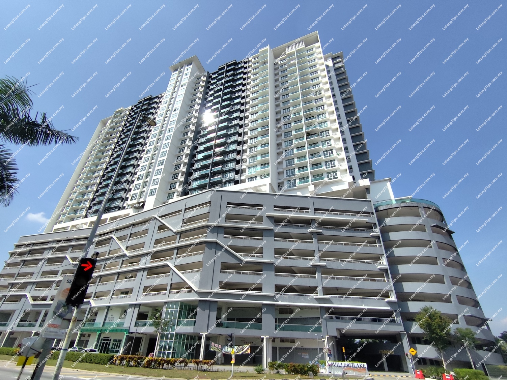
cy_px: 190
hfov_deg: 94.5
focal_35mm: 16
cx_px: 254
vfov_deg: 78.1
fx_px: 234
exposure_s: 1/2087
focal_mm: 1.65
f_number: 2.2
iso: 50
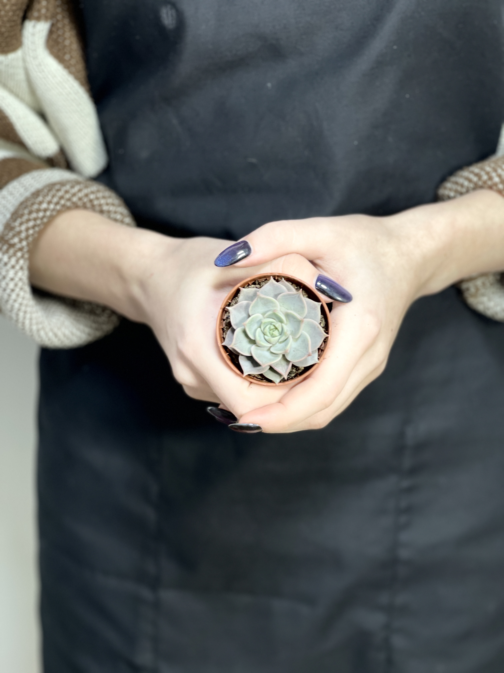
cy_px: 336
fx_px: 1242
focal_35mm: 64
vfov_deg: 30.3
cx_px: 252
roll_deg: +1.8
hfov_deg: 22.9
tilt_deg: -28.0
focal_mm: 7.5
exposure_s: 1/33
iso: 125
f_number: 2.2
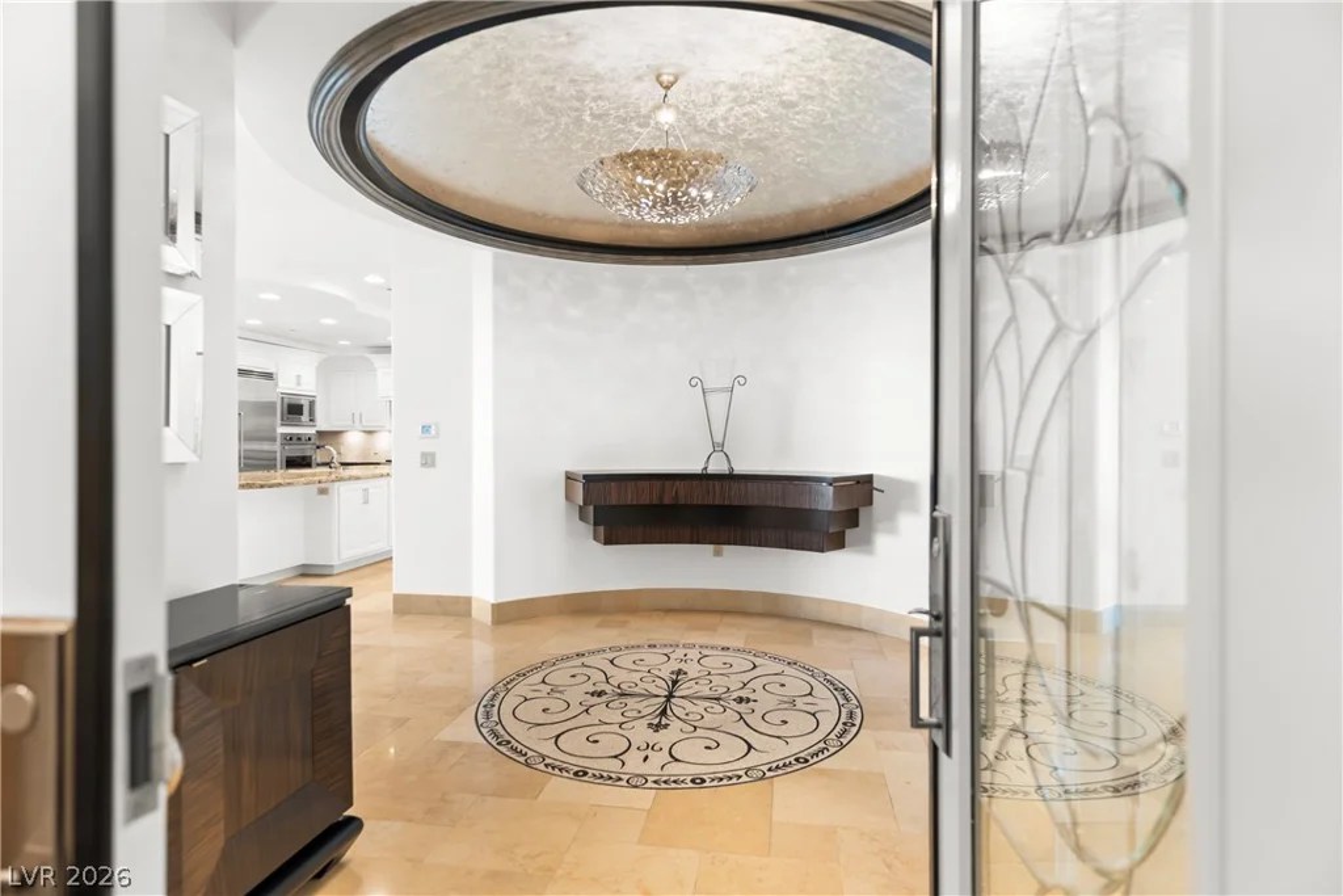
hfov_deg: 86.9
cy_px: 448
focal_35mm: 19
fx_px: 709
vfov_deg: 64.6
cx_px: 672
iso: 400
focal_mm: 19
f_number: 2.8
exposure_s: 1/50
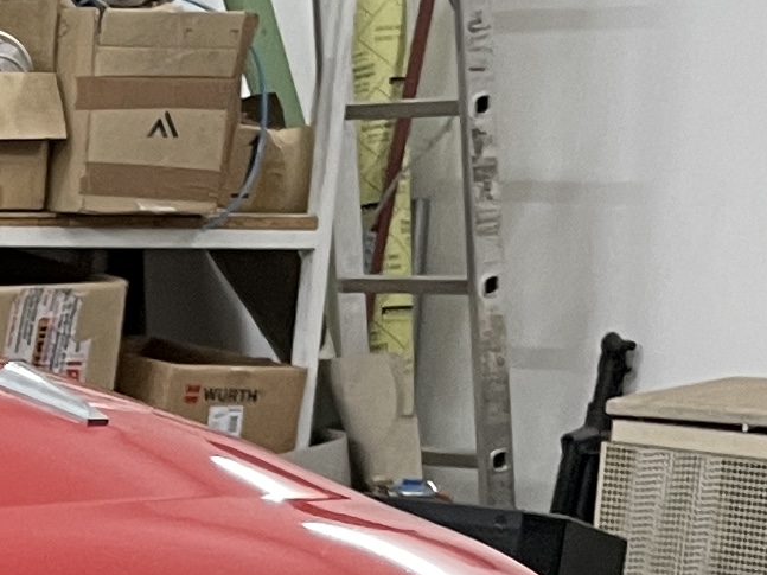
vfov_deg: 8.7
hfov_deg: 11.1
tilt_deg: -14.4
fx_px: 3589
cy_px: 1126
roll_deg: -1.3
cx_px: -778
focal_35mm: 162
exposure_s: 1/50
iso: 160
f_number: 1.6
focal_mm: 4.2
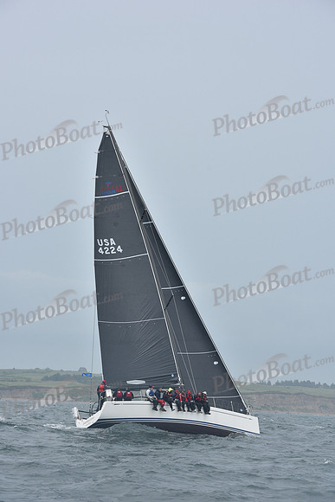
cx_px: 168
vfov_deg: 20.0
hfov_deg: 13.4
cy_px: 251
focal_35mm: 102
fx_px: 1423
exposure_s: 1/1000
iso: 320
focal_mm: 102
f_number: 9
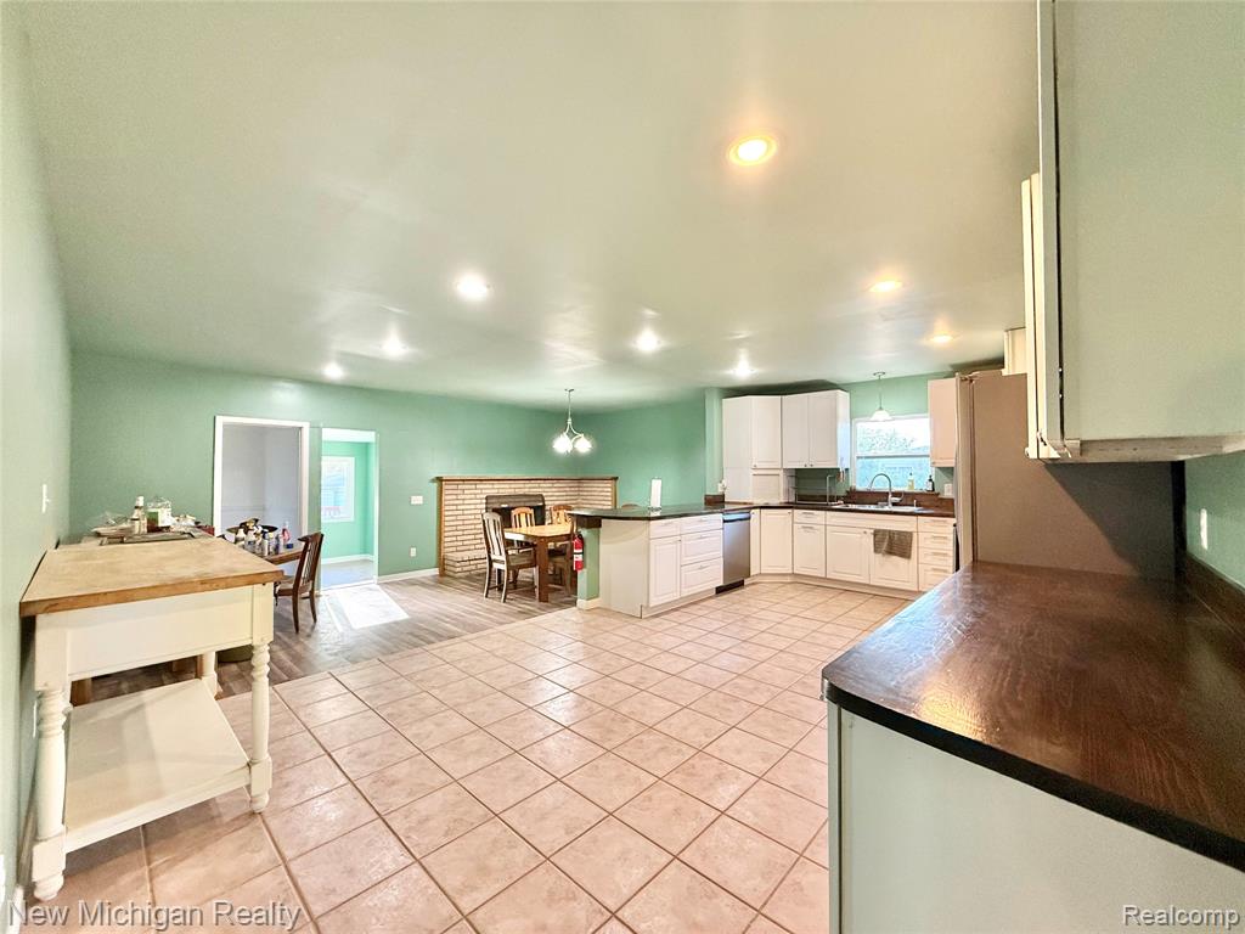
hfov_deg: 102.1
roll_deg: +0.3
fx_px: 504
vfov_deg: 85.7
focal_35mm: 14
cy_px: 467
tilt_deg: +1.9
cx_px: 622
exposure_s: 1/120
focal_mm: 2.22
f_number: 2.2
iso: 640
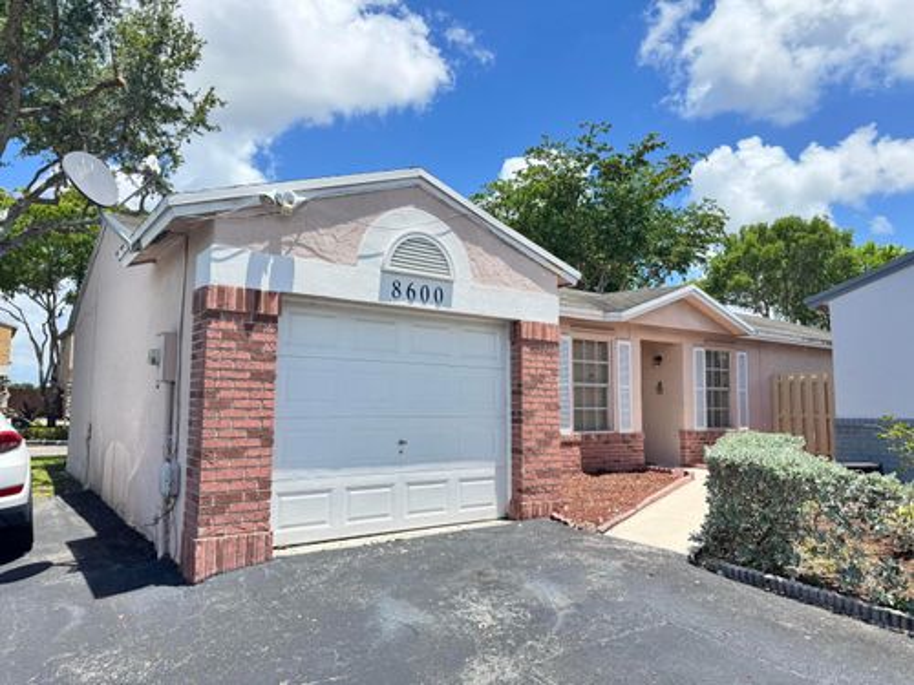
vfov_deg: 56.8
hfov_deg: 71.6
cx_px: 457
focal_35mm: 24
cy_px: 342
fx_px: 634
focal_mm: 6.76
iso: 80
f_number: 1.78
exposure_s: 1/2041
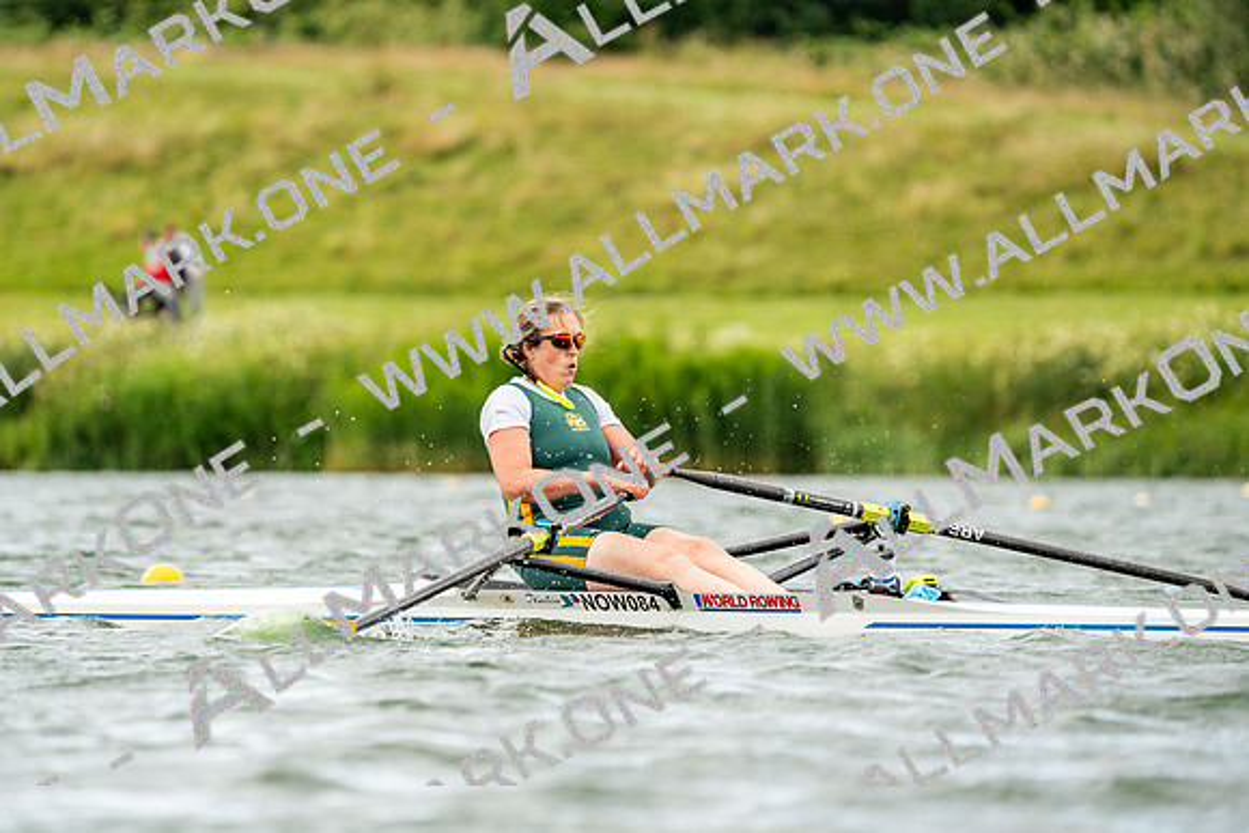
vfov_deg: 3.2
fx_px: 14921
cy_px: 416
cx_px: 624
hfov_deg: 4.8
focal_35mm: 430
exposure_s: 1/2000
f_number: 6.3
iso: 640
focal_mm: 430
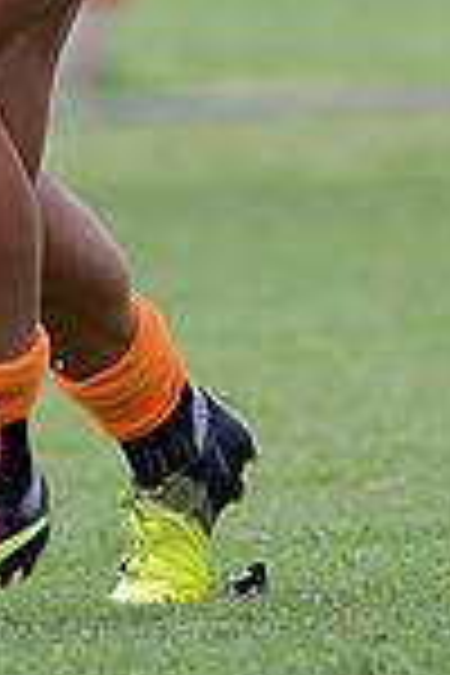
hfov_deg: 1.5
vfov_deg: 2.3
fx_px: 16911
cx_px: -146
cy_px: -256
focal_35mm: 902
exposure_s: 1/800
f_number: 2.8
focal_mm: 300
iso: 200
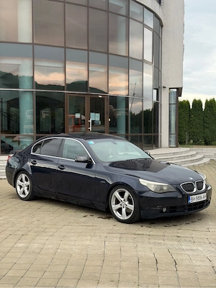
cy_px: 144
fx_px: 399
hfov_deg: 30.3
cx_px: 108
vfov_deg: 39.7
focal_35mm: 48
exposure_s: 1/349
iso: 64
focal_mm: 6.76
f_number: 1.78
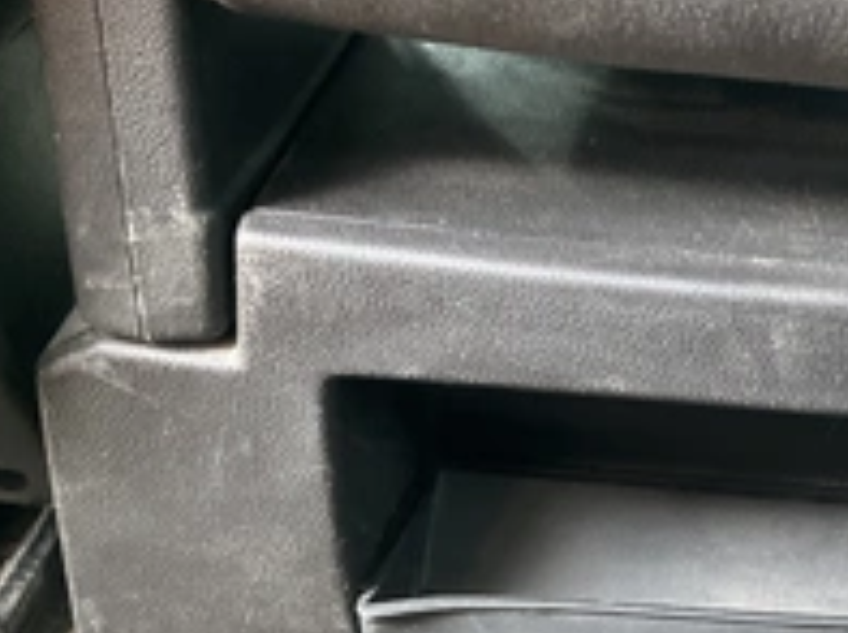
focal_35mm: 59
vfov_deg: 24.5
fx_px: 1443
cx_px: 779
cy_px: 461
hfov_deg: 31.1
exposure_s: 1/60
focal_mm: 3
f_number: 1.8
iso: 200
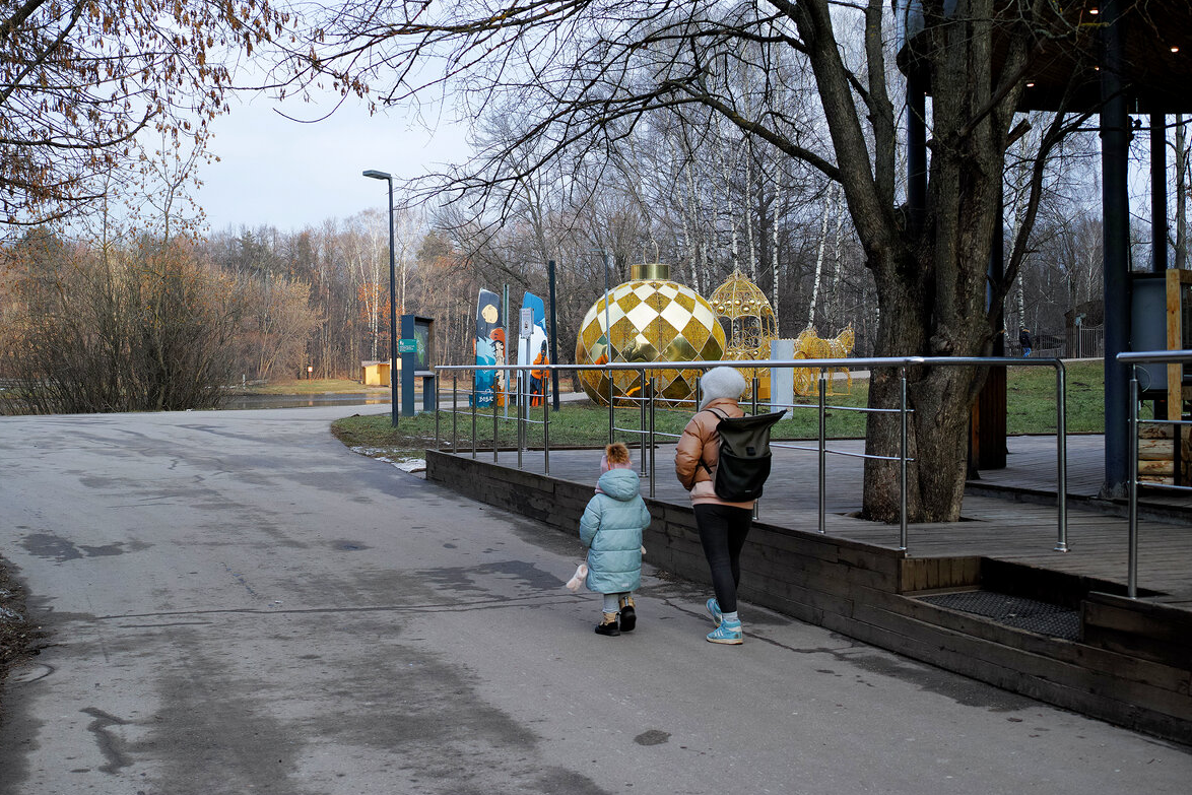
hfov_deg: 42.7
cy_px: 392
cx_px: 607
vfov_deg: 29.3
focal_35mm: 46
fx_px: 1523
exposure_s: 1/125
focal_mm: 30
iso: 100
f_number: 4.5
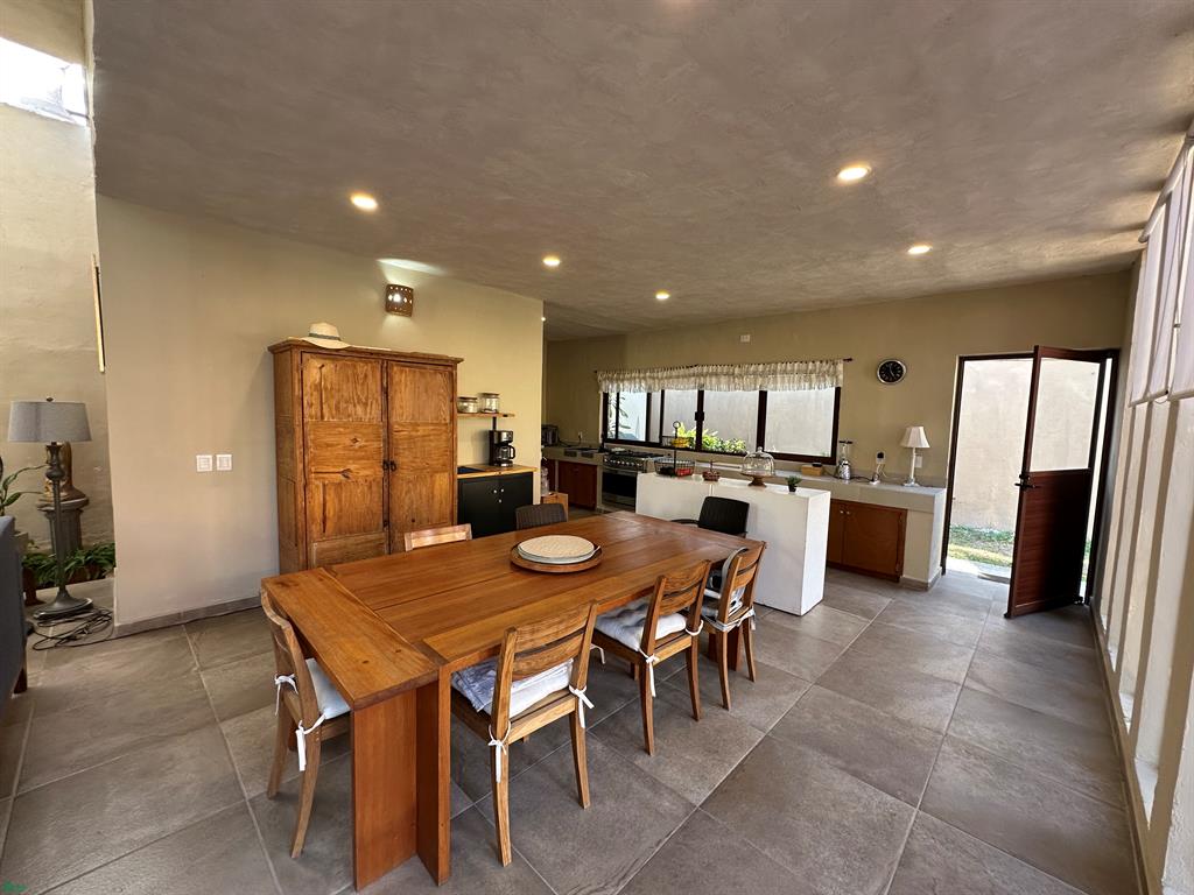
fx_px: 483
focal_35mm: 14
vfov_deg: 85.7
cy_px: 448
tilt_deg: -2.4
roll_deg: -0.8
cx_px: 597
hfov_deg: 102.1
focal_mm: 2.22
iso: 125
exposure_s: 1/99
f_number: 2.2
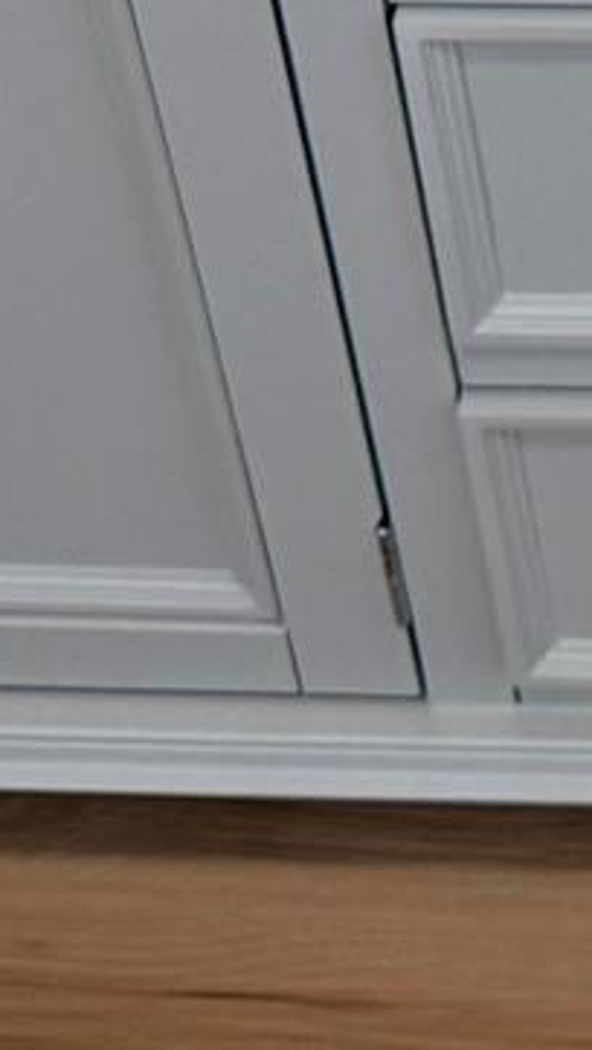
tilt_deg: -38.2
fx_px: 4124
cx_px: 1451
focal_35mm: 148
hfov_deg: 7.6
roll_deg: +0.0
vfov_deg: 13.2
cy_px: -801
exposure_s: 1/120
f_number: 1.78
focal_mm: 6.76
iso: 125
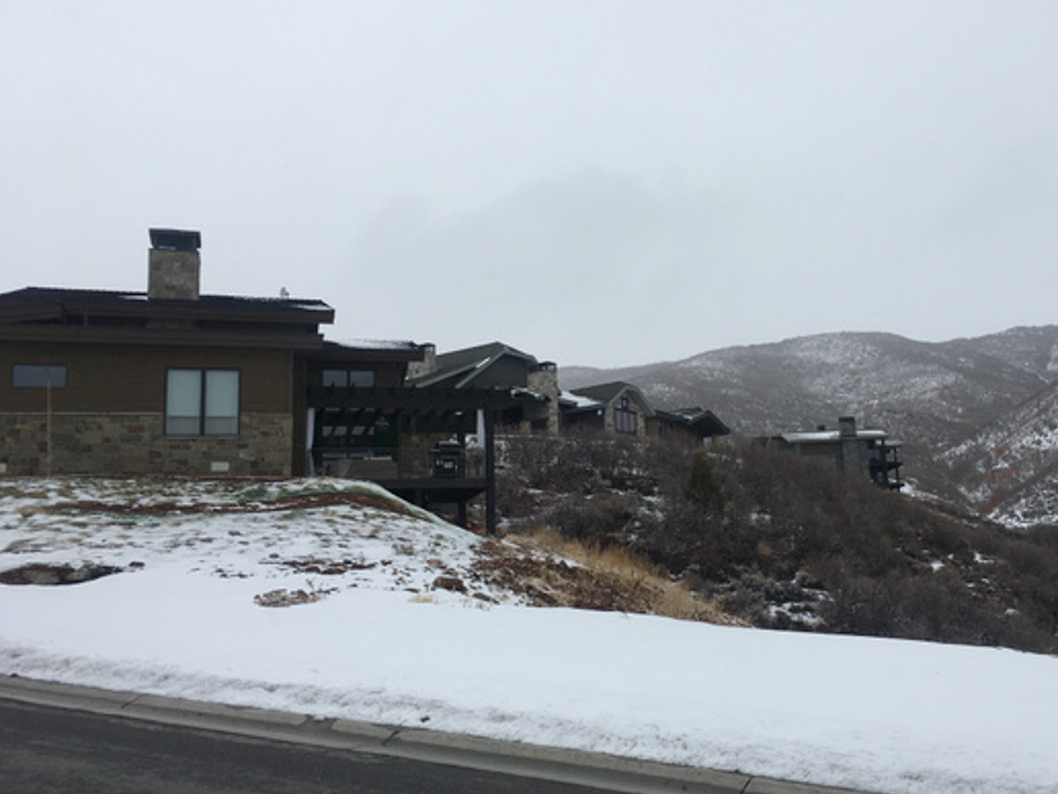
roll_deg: +3.1
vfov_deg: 39.7
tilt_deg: +10.1
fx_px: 1100
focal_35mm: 36
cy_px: 398
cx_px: 654
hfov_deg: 50.9
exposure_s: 1/1148
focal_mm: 4.15
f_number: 2.2
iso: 25
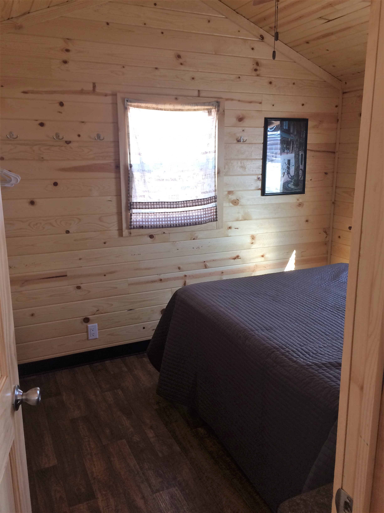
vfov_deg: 61.7
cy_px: 256
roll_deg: +2.7
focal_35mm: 29
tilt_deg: -18.4
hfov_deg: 48.2
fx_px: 429
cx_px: 192
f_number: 2.2
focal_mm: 4.15
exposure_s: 1/30
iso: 40
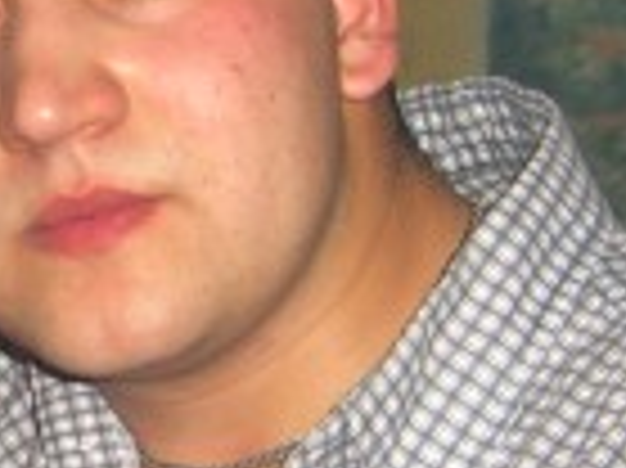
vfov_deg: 9.0
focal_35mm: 164
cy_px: 270
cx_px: -68
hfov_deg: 11.9
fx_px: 2963
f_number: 2.8
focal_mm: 7.9
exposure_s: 1/60
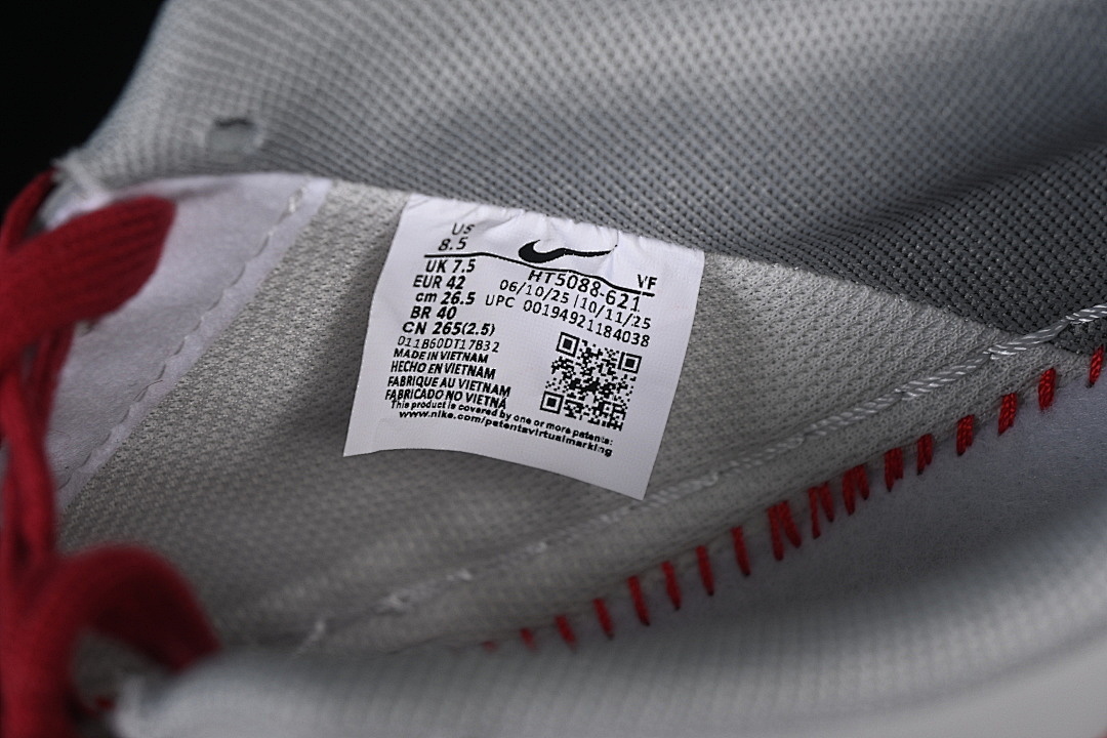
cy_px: 369
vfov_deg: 18.2
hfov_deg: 27.0
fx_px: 2306
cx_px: 554
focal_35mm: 75
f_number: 7.1
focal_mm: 50
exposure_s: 1/60
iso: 160
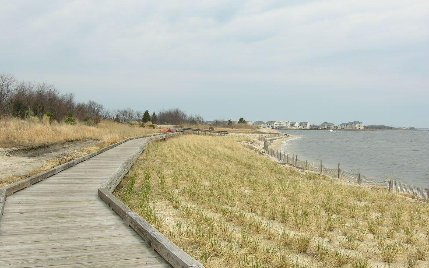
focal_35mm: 41
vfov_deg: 31.2
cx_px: 211
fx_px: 479
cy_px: 146
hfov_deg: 48.2
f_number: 6.8
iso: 50
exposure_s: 1/214
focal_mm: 9.3
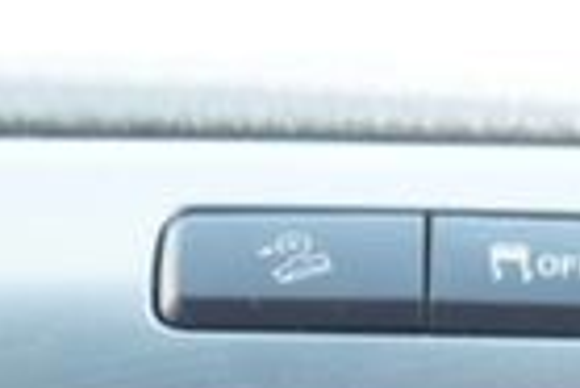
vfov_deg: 7.0
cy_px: 1143
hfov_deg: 11.6
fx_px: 2855
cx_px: 396
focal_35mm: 177
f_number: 4
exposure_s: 1/60
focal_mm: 16
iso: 160
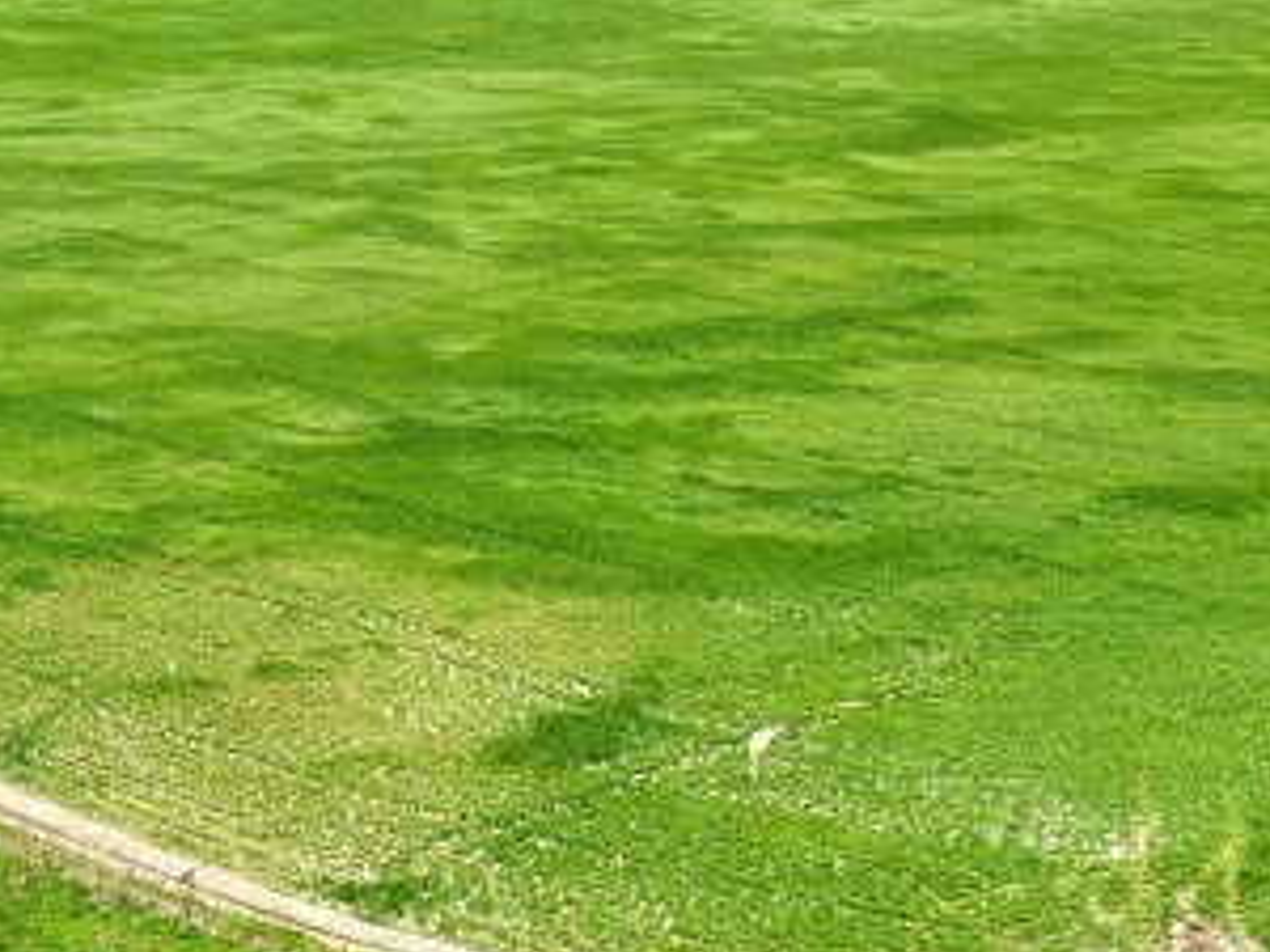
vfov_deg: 16.0
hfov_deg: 22.1
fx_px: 3008
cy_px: 1544
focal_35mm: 82
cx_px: -246
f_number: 1.8
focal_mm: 8.67
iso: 100
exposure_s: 1/4000
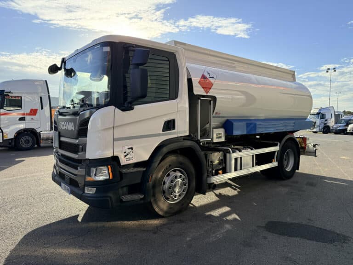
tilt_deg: -3.1
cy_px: 132
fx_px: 245
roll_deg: -0.8
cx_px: 176
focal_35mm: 24
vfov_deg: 56.8
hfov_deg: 71.6
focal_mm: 6.76
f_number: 1.78
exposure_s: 1/2703
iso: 100
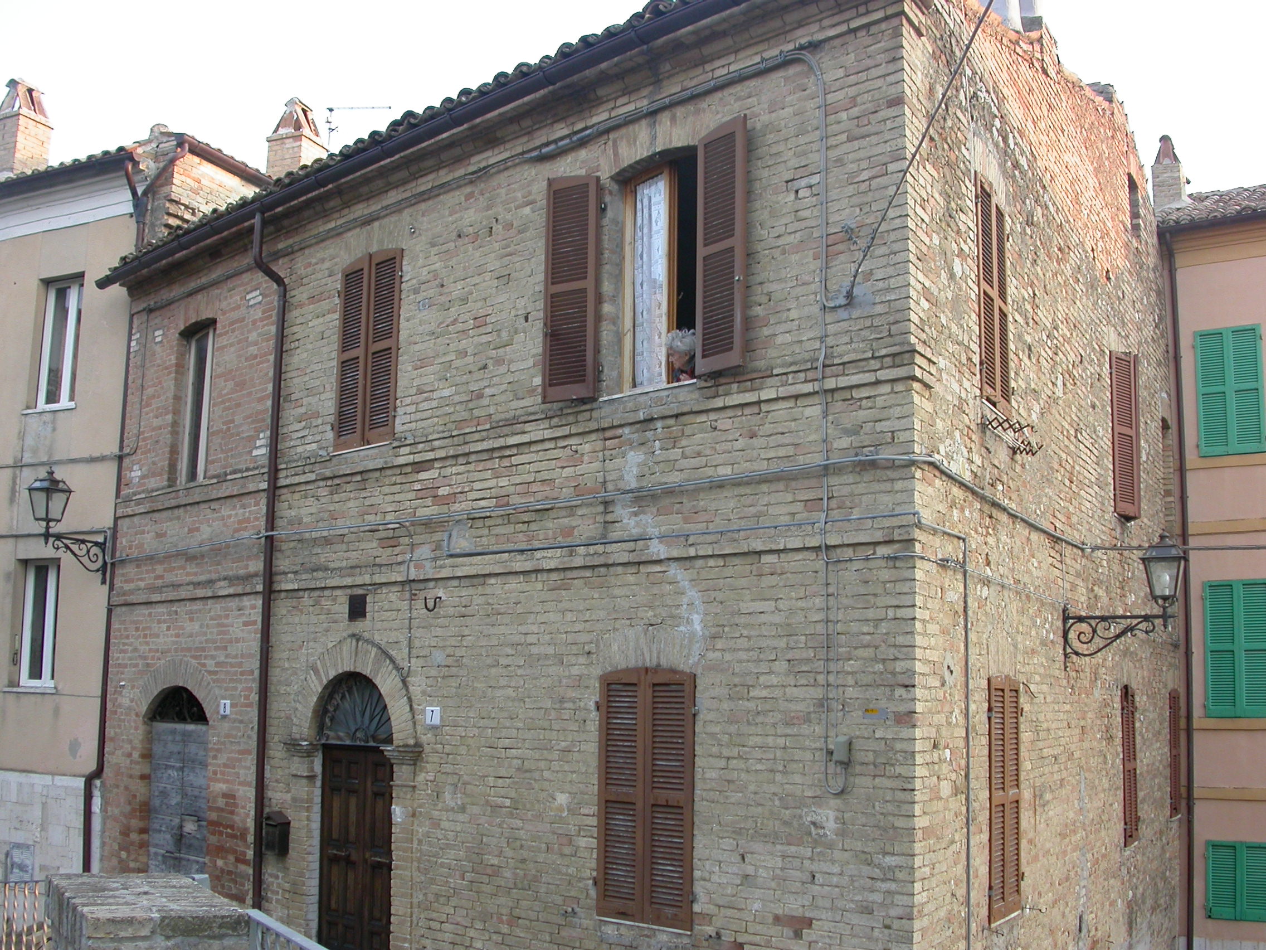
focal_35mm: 38
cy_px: 475
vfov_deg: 37.7
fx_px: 1390
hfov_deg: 49.0
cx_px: 633
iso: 100
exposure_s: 1/93.5
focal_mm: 7.85
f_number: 3.7
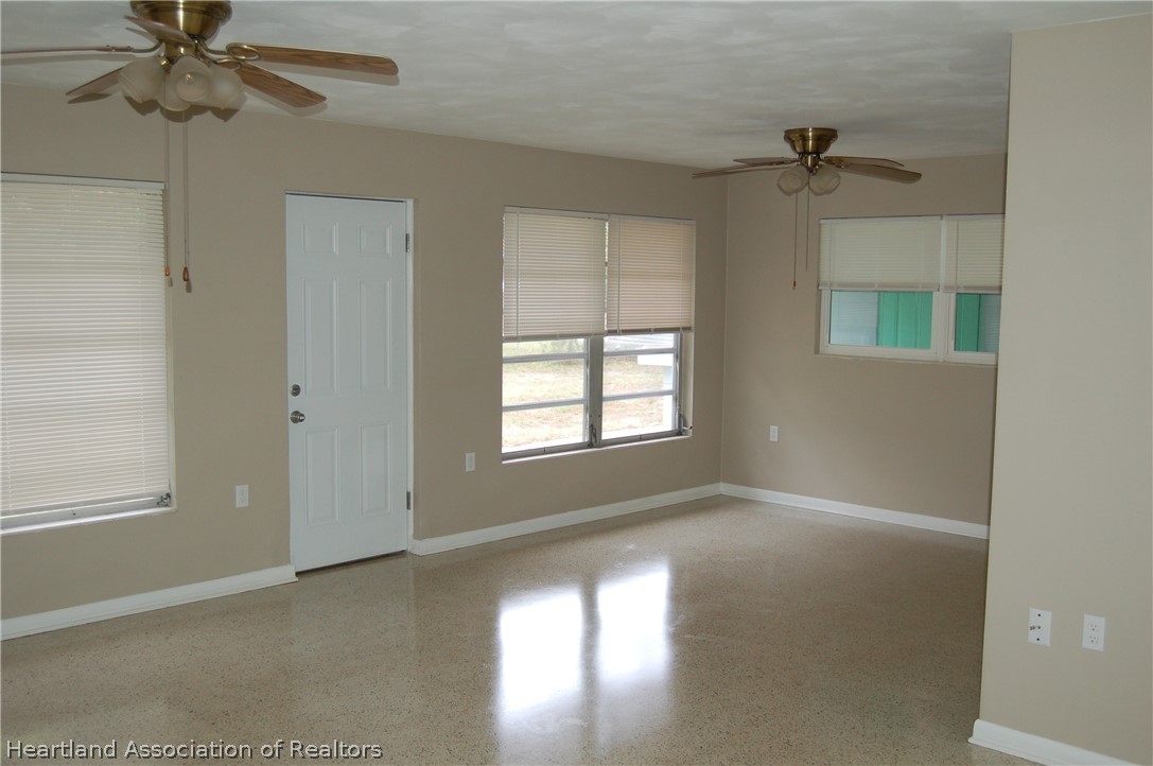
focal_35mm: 34
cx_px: 576
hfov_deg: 55.2
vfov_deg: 38.3
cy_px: 383
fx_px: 1104
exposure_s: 1/60
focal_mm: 23
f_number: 3.8
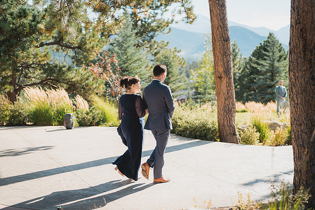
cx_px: 157
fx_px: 446
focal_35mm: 51
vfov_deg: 26.5
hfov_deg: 38.9
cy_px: 105
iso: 200
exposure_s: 1/2500
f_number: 1.8
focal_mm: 50
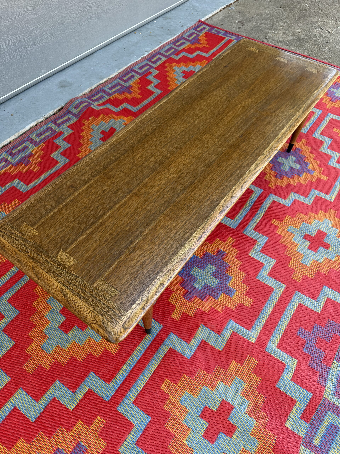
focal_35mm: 24
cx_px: 170
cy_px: 227
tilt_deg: -52.5
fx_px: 314
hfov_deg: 56.8
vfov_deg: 71.6
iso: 64
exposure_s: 1/121
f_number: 1.78
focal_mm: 6.76
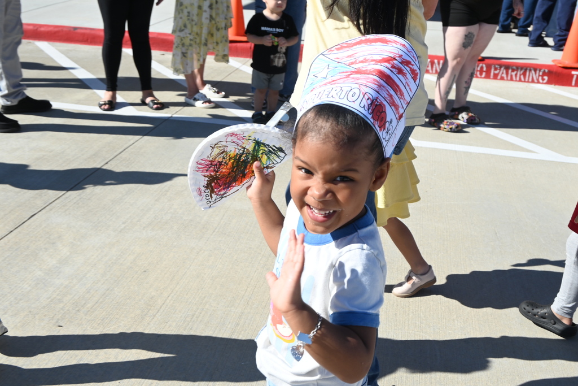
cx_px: 289
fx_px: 674
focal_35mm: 42
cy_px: 193
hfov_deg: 46.4
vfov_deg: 31.9
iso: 100
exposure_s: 1/400
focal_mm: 28
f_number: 7.1
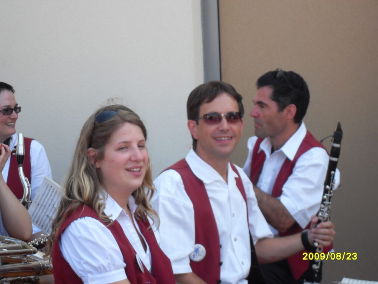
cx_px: 189
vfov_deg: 14.5
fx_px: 1114
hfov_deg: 19.3
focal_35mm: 102
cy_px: 142
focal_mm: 18.1
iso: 80
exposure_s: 1/90
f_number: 5.2
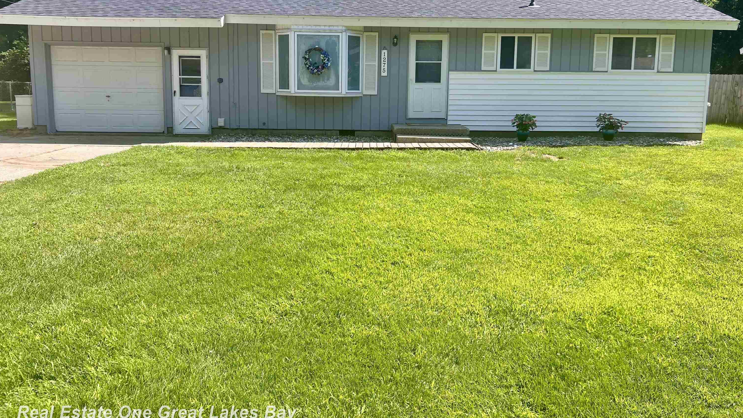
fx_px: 571
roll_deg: -1.0
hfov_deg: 66.1
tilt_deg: -7.0
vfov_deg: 39.9
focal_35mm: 29
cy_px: 157
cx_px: 375
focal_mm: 5.7
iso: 50
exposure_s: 1/2008
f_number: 1.5
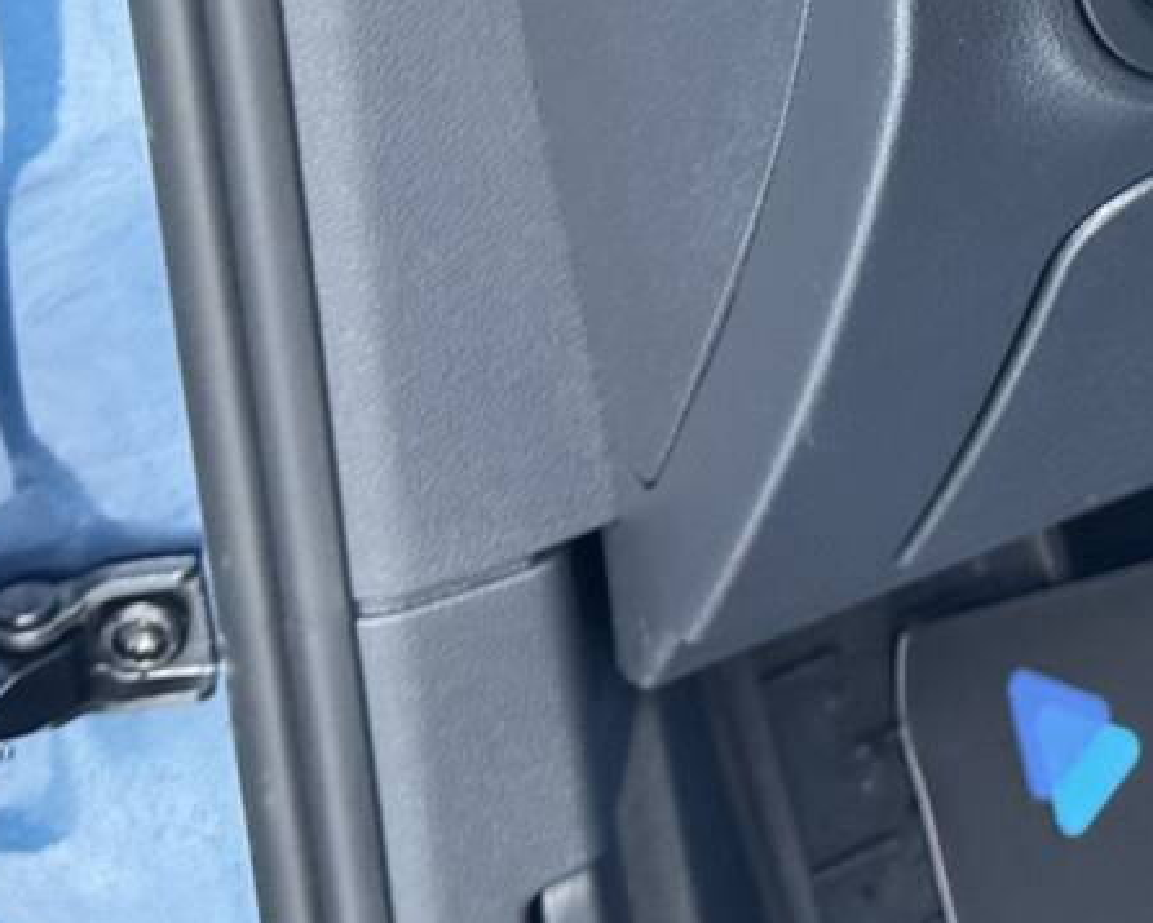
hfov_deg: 14.6
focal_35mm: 126
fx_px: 4301
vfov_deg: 12.0
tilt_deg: -30.6
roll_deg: +1.8
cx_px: 1518
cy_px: -163
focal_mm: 6.76
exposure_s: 1/40
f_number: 1.78
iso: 400
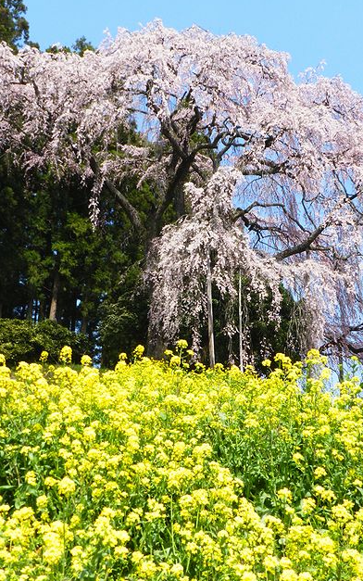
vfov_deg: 44.4
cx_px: 213
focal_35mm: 45
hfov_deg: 28.5
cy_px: 284
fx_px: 712
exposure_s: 1/800
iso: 200
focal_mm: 6.7
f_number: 5.6
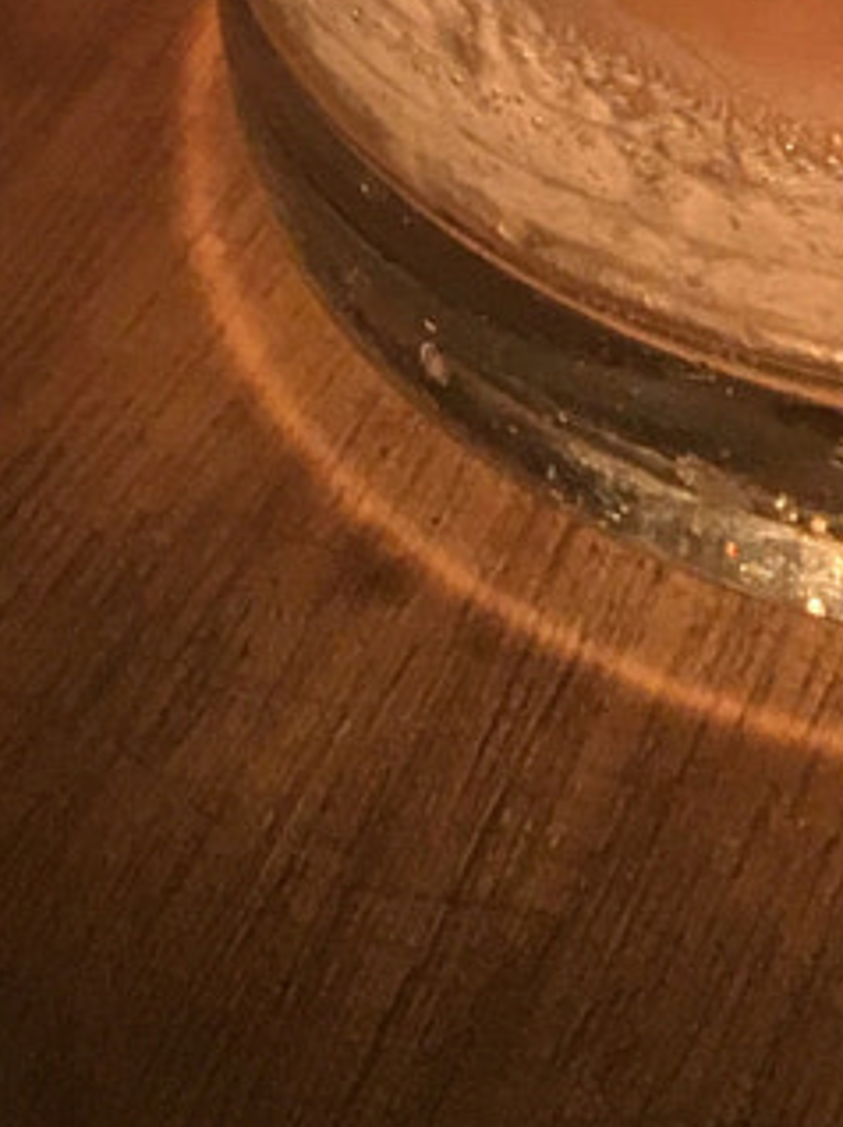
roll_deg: -2.2
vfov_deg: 12.3
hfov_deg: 10.0
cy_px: -932
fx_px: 4747
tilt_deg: -26.4
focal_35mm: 146
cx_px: 981
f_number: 2.2
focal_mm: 4.15
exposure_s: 1/30
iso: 32
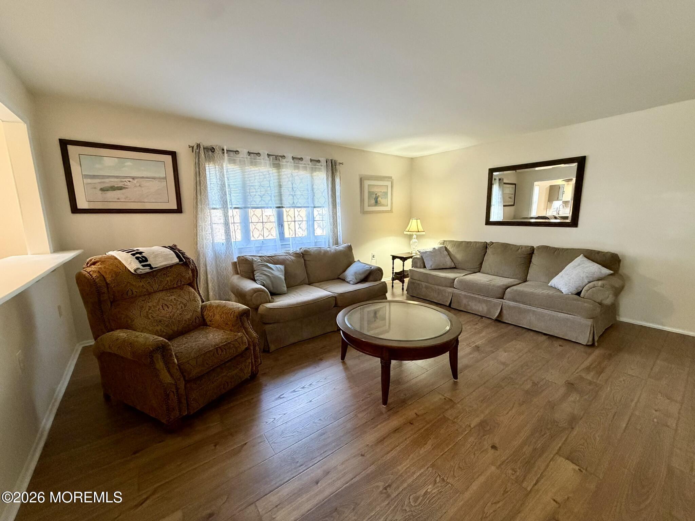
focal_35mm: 14
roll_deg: +1.2
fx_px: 281
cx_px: 348
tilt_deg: -9.2
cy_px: 260
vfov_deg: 85.7
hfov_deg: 102.1
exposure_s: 1/60
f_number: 2.2
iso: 500
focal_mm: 2.22
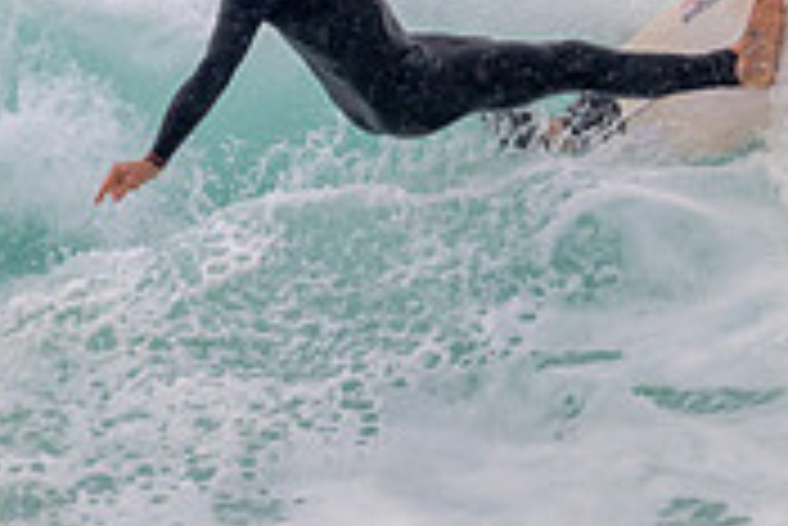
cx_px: 414
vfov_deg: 0.5
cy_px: -119
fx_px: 58074
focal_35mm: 2651
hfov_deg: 0.8
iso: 800
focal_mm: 800
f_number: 11
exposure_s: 1/2000
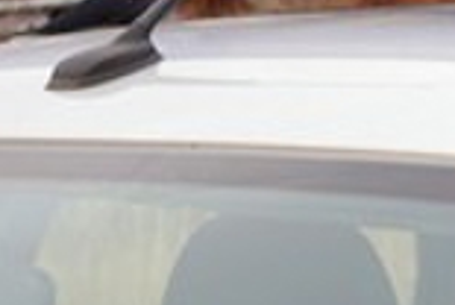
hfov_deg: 7.8
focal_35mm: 246
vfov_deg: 5.6
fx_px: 3115
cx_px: 1027
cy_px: 62
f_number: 5
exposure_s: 1/60
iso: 100
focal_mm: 34
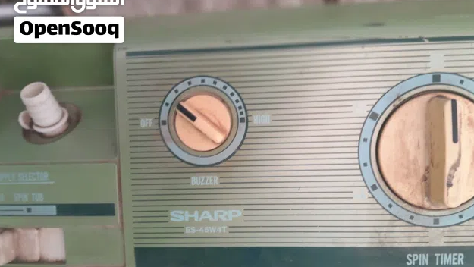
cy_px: 152
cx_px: 238
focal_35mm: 29
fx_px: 365
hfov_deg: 66.0
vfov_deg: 40.1
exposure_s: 1/50
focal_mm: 3.98
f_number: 1.8
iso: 50
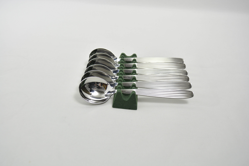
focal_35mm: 38
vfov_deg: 35.5
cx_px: 124
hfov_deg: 51.3
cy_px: 83
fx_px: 259
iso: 400
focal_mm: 25
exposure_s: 1/4
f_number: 5.6
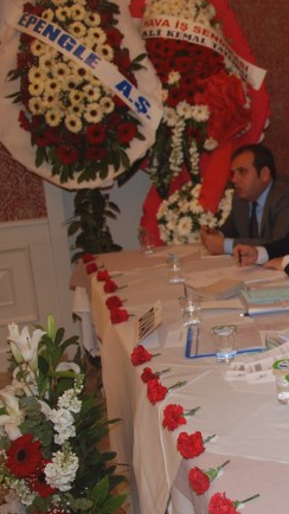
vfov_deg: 36.0
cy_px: 277
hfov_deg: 19.3
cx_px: 365
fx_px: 790
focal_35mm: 58
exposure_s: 1/60
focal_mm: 20
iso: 200
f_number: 4
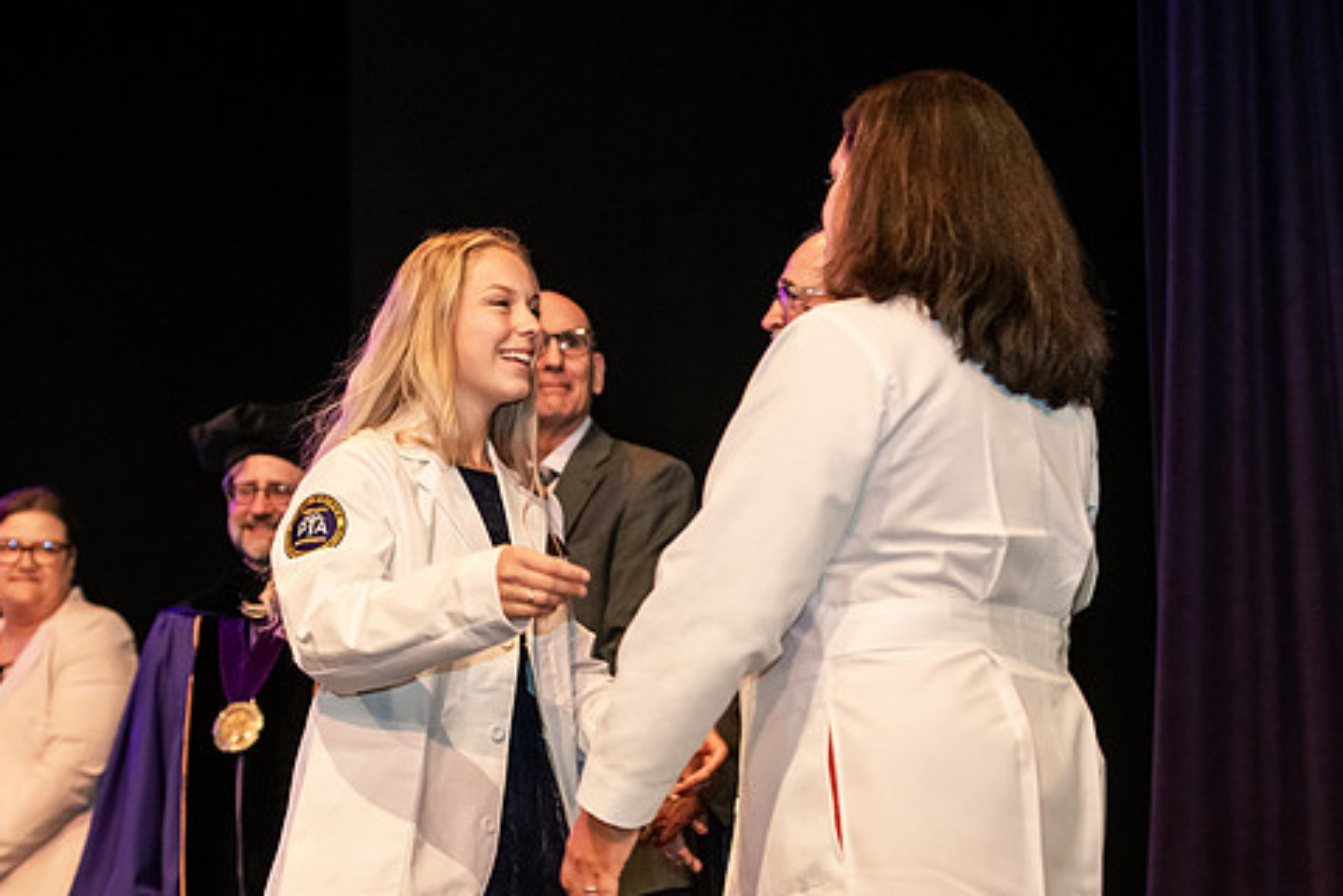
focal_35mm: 91
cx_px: 652
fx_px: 3396
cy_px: 513
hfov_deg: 22.4
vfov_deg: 15.0
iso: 3200
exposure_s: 1/200
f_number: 3.5
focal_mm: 75
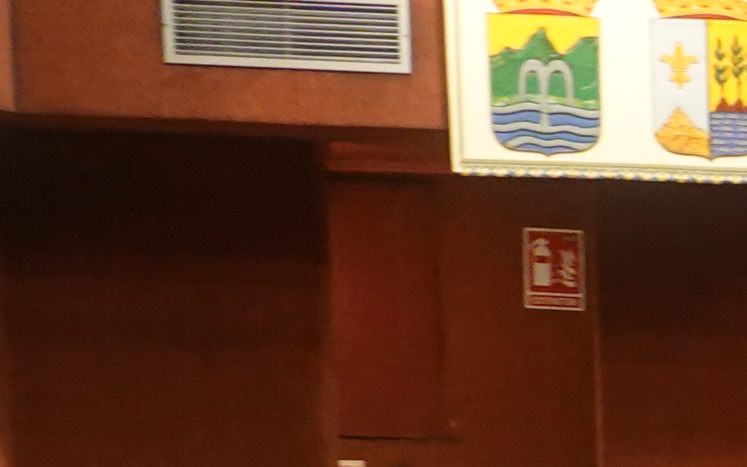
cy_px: 924
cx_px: 1768
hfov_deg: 11.7
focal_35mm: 148
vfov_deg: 8.4
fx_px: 3013
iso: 800
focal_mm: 9.01
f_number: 2.8
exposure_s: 1/30
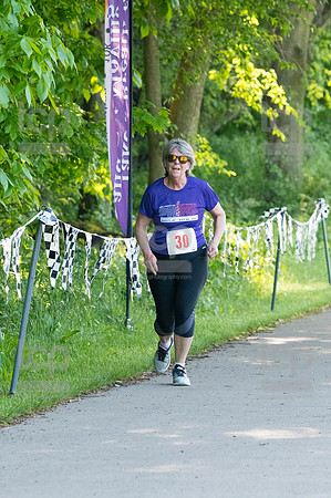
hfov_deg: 4.7
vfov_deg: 7.1
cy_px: 249
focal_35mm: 292
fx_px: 4036
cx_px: 166
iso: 4000
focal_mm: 195
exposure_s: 1/1600
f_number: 5.6
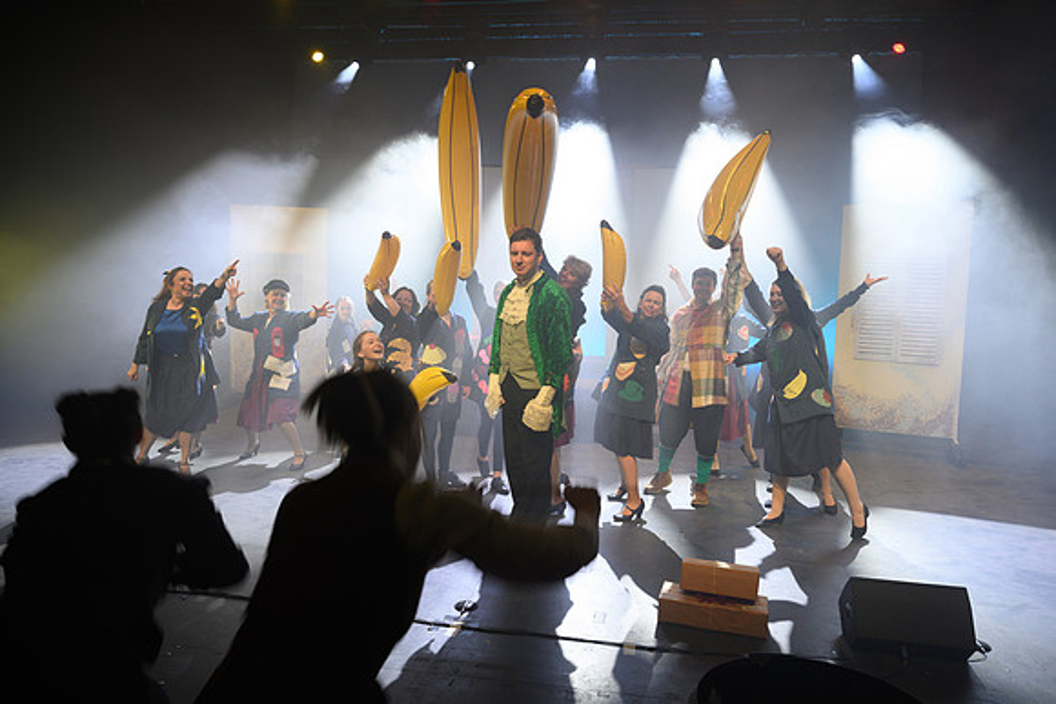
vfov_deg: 51.3
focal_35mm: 25
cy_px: 352
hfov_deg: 71.5
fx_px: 733
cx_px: 528
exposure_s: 1/40
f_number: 6.3
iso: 800
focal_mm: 25
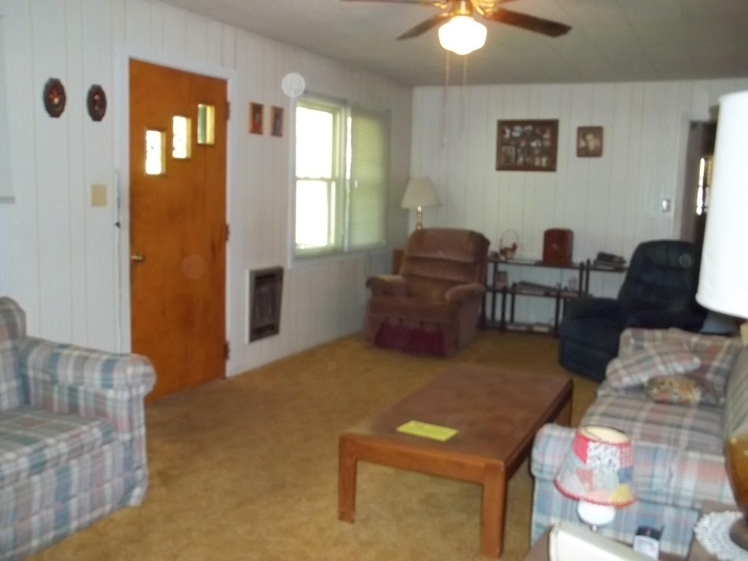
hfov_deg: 55.4
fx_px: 713
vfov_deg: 42.9
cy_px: 280
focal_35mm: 33
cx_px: 374
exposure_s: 1/30
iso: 400
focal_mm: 5.9
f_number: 3.3
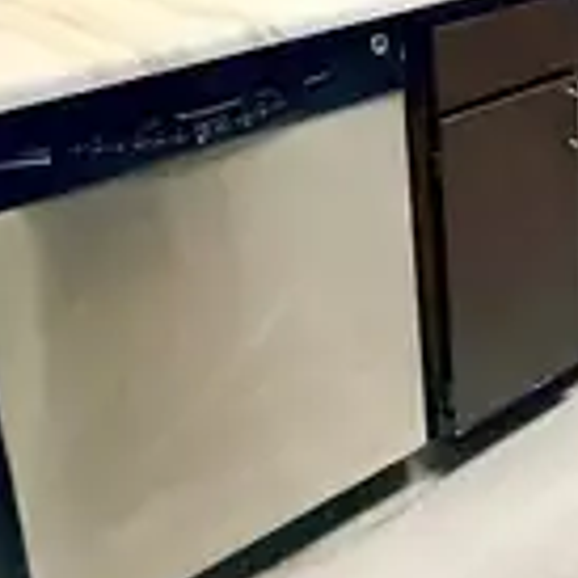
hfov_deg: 45.8
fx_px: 680
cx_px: 346
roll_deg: +5.4
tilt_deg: -8.1
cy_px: -110
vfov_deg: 36.2
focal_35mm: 36
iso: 500
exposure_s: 1/60
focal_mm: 2.22
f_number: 2.2
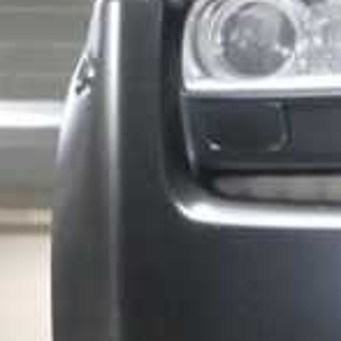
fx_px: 4035
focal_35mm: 362
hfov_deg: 4.7
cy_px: 212
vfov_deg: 4.8
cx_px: 944
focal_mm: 25
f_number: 5
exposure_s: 1/15
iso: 3200
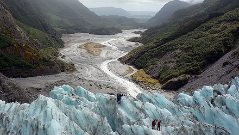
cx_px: 118
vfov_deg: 30.4
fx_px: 247
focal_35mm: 39
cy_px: 52
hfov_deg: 51.6
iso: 64
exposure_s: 1/400
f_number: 5.6
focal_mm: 6
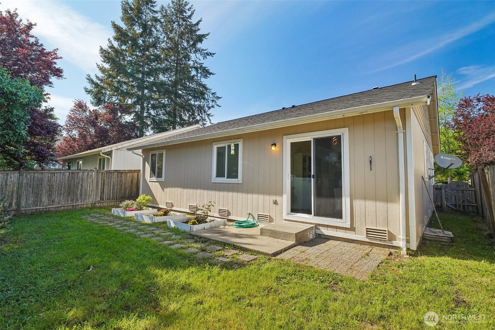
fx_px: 220
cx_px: 248
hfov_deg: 96.7
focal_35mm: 16
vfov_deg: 73.7
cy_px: 165
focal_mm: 16
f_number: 8
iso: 1600
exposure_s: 1/800
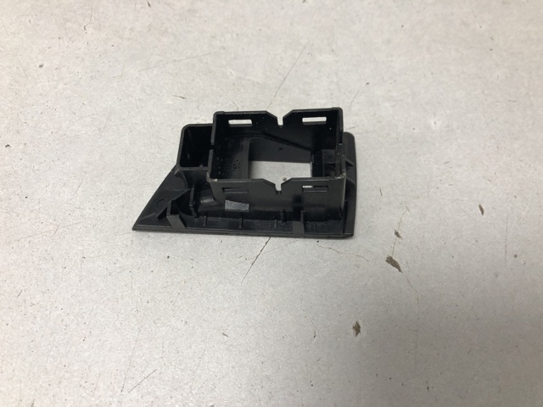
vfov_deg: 49.7
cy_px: 204
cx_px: 272
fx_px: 439
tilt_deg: -62.8
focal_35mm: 28
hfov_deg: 63.4
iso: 32
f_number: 1.8
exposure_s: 1/25
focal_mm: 4
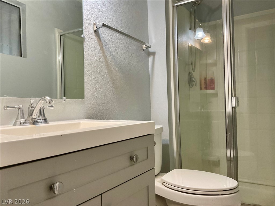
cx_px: 138
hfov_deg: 61.7
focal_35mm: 29
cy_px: 103
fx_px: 230
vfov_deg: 48.2
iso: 100
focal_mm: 3
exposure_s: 1/60
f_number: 1.8
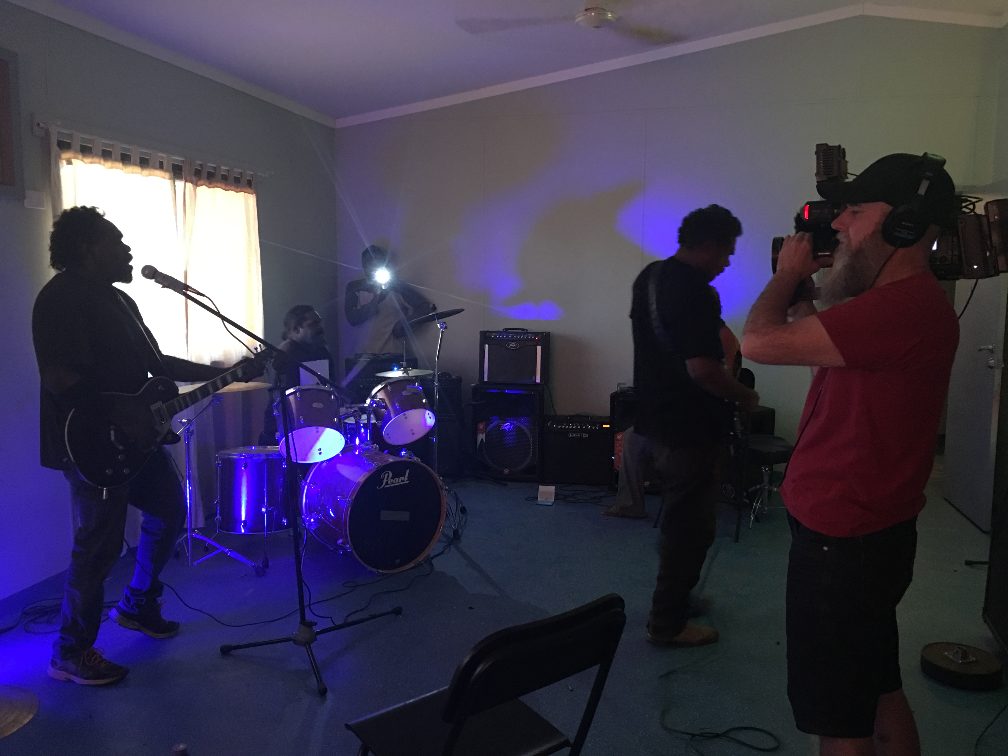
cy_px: 378
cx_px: 504
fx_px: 844
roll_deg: -0.1
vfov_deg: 48.2
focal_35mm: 29
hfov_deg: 61.7
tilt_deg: -6.1
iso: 160
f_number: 2.2
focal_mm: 4.15
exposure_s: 1/8
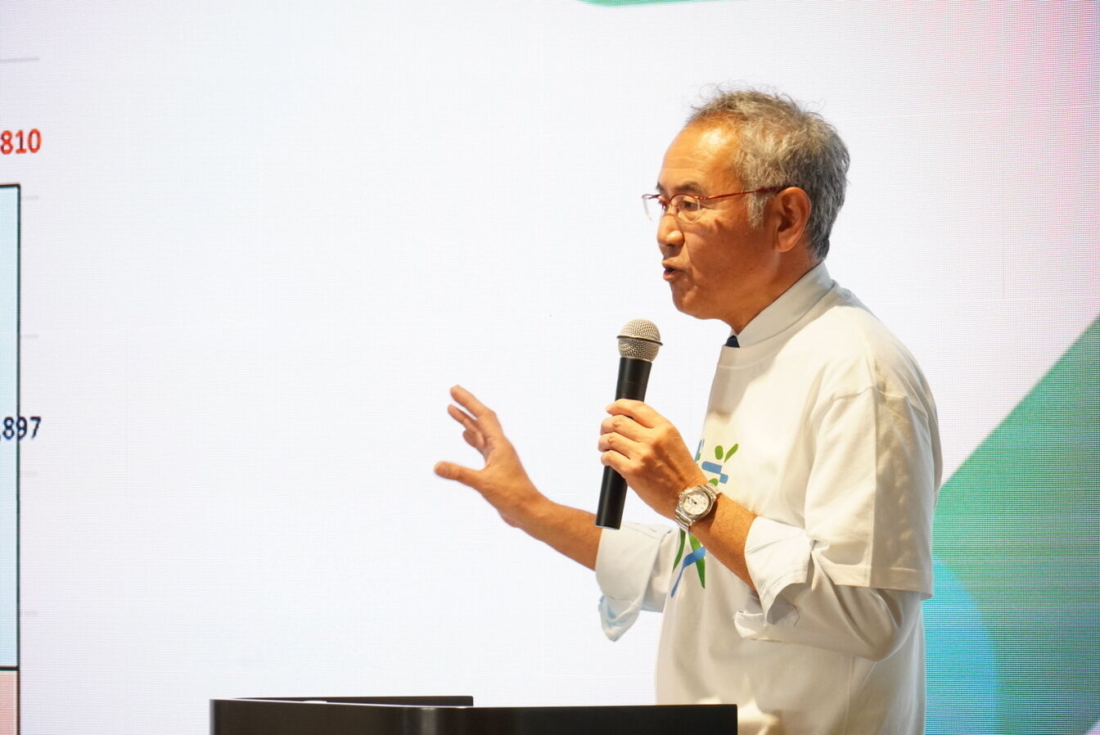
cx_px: 550
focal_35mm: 200
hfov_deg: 10.3
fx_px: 6100
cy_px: 368
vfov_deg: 6.9
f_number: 5.6
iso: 2000
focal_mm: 133
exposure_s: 1/100
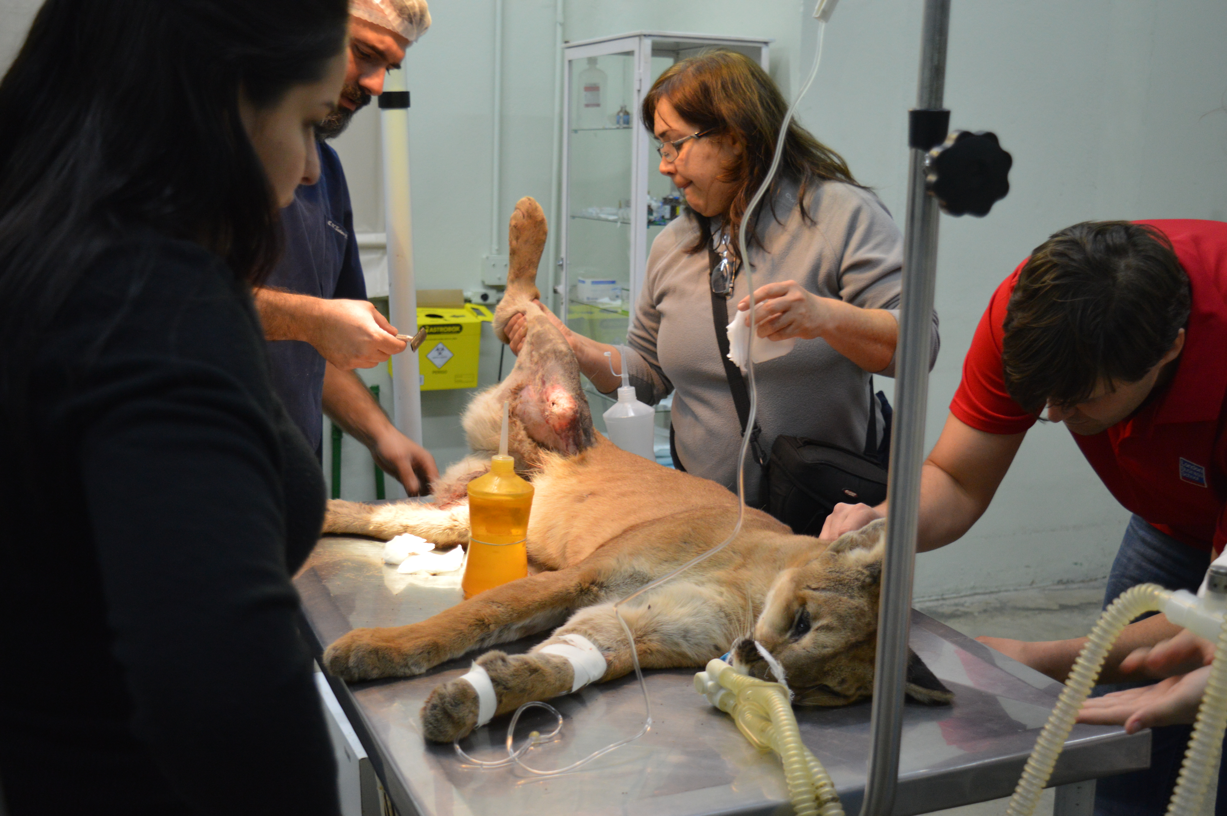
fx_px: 1328
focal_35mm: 39
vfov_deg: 34.1
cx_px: 614
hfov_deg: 49.6
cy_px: 408
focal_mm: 26
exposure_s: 1/60
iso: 720
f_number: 4
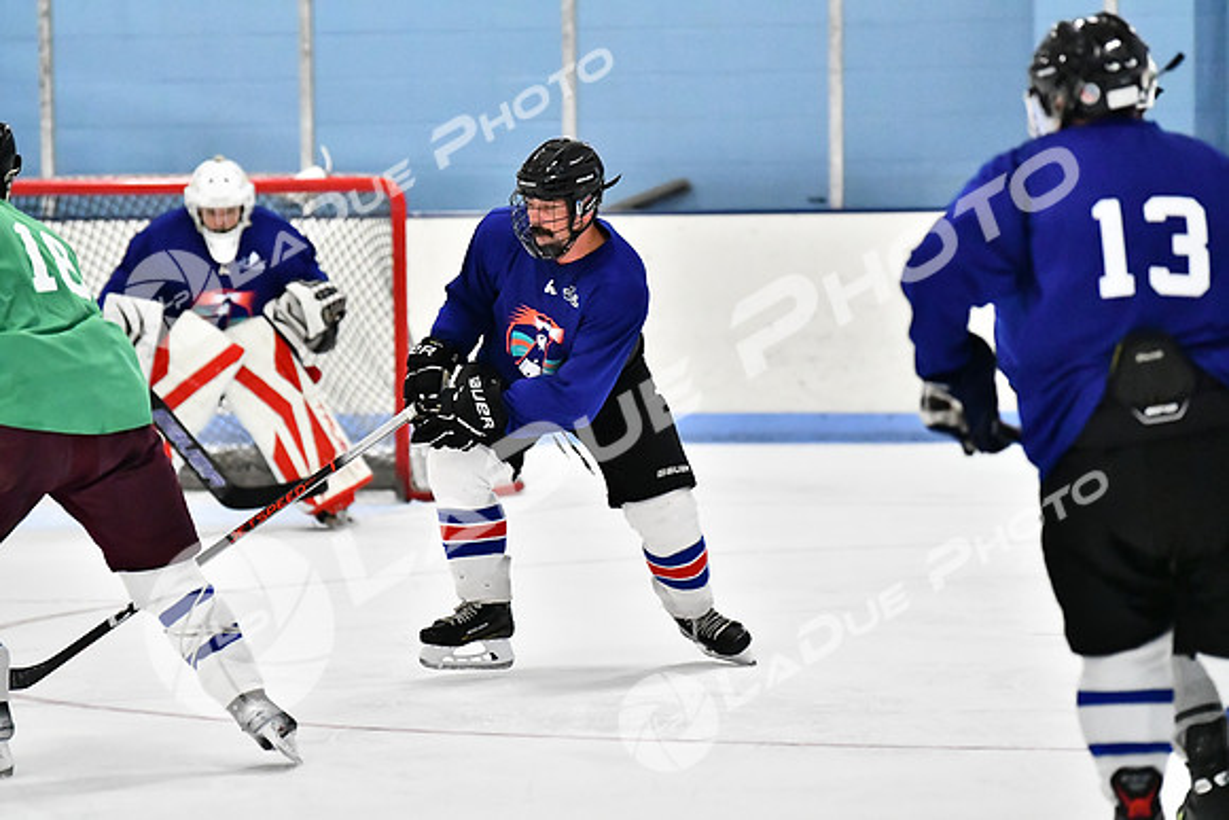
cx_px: 614
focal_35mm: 195
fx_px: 6658
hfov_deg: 10.5
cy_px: 410
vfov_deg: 7.0
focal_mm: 130
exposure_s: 1/1600
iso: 8000
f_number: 2.8
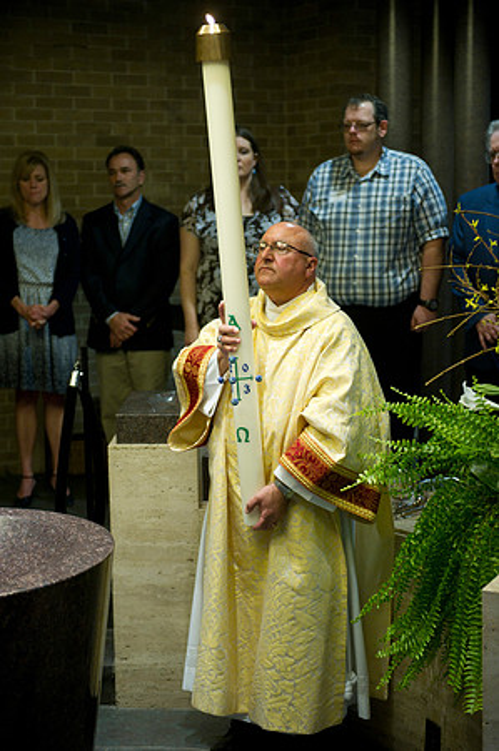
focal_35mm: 62
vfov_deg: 32.4
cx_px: 250
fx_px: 1292
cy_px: 376
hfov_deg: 21.9
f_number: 2.8
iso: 2500
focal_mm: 62
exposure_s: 1/160
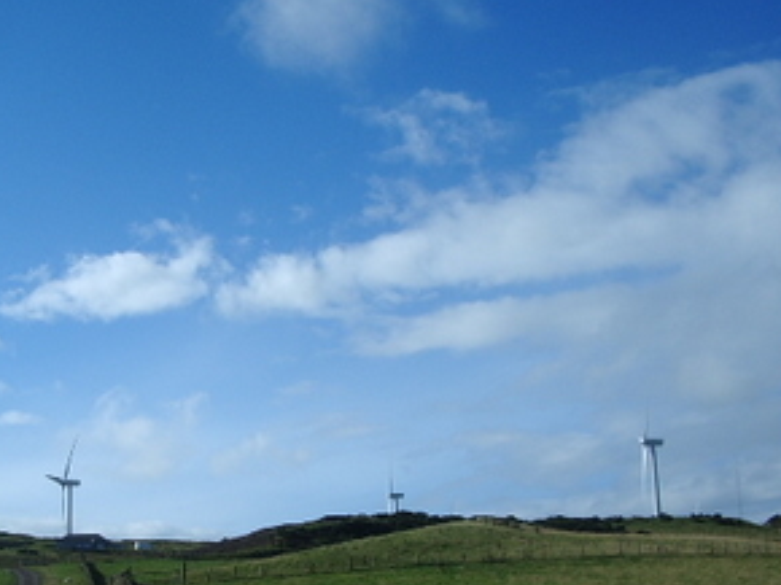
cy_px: 396
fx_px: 1308
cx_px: 202
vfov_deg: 25.0
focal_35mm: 58
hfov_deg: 32.7
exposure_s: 1/500
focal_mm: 5.8
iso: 50
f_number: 4.3
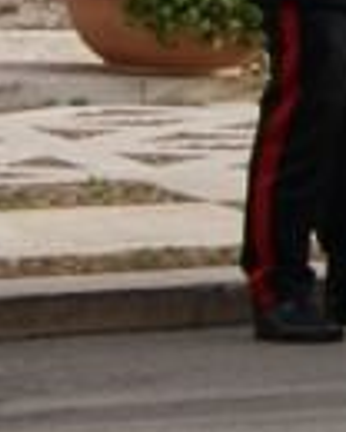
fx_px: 3315
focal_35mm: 259
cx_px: 1221
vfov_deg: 7.3
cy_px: -286
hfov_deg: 5.4
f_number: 9
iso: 100
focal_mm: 30
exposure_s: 1/80
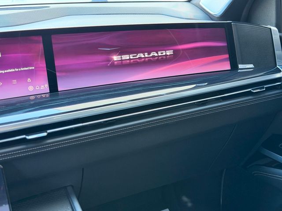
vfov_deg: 30.3
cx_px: 141
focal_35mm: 48
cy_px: 106
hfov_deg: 39.7
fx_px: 391
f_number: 1.78
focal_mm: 6.76
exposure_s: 1/40
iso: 400
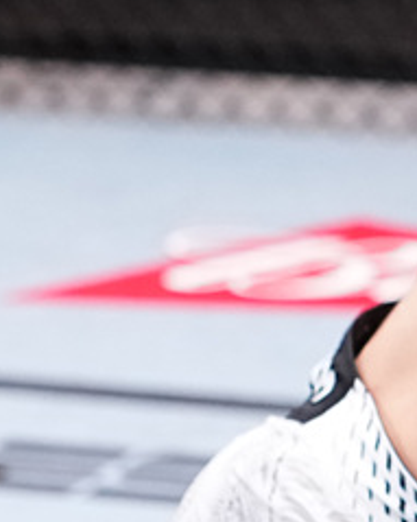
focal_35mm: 212
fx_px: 3273
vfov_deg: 9.1
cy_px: 105
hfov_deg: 6.8
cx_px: 1118
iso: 2500
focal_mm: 50
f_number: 2
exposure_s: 1/1250
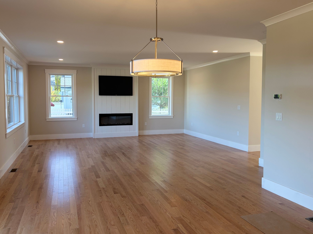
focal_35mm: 29
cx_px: 147
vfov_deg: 48.2
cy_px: 110
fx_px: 262
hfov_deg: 61.6
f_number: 1.6
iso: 64
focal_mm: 5.96
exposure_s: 1/120
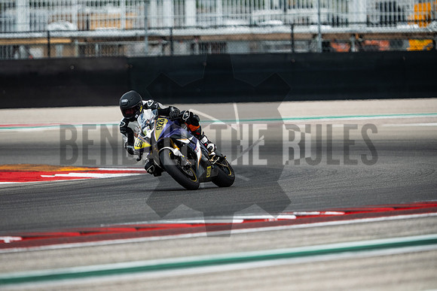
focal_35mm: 420
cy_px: 146
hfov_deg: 4.9
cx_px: 218
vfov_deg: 3.3
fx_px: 5099
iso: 320
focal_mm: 280
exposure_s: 1/1600
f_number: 2.8
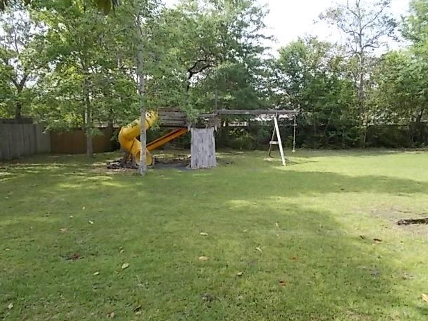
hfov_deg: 65.3
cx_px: 214
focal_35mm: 27
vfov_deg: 51.4
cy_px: 157
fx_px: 334
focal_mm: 4.6
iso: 80
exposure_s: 1/200
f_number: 3.2
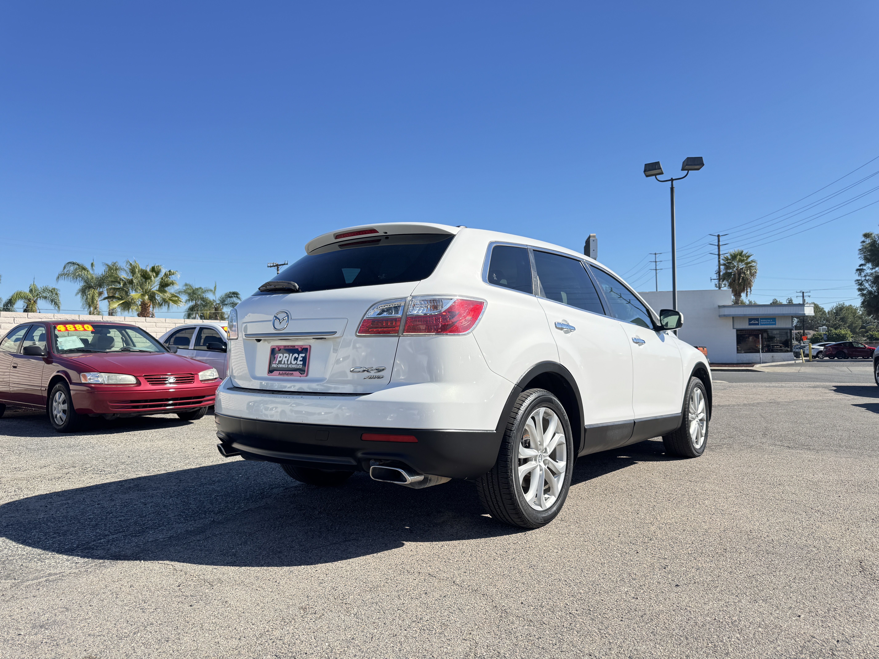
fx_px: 609
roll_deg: +0.3
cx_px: 440
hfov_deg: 71.6
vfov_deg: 56.8
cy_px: 330
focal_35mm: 24
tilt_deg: +2.2
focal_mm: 6.76
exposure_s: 1/2174
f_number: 1.78
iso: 80
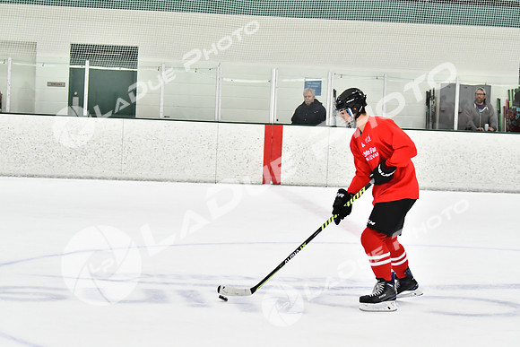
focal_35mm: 108
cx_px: 260
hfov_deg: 18.9
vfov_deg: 12.7
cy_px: 174
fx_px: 1560
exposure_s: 1/1250
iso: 5000
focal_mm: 72
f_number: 2.8
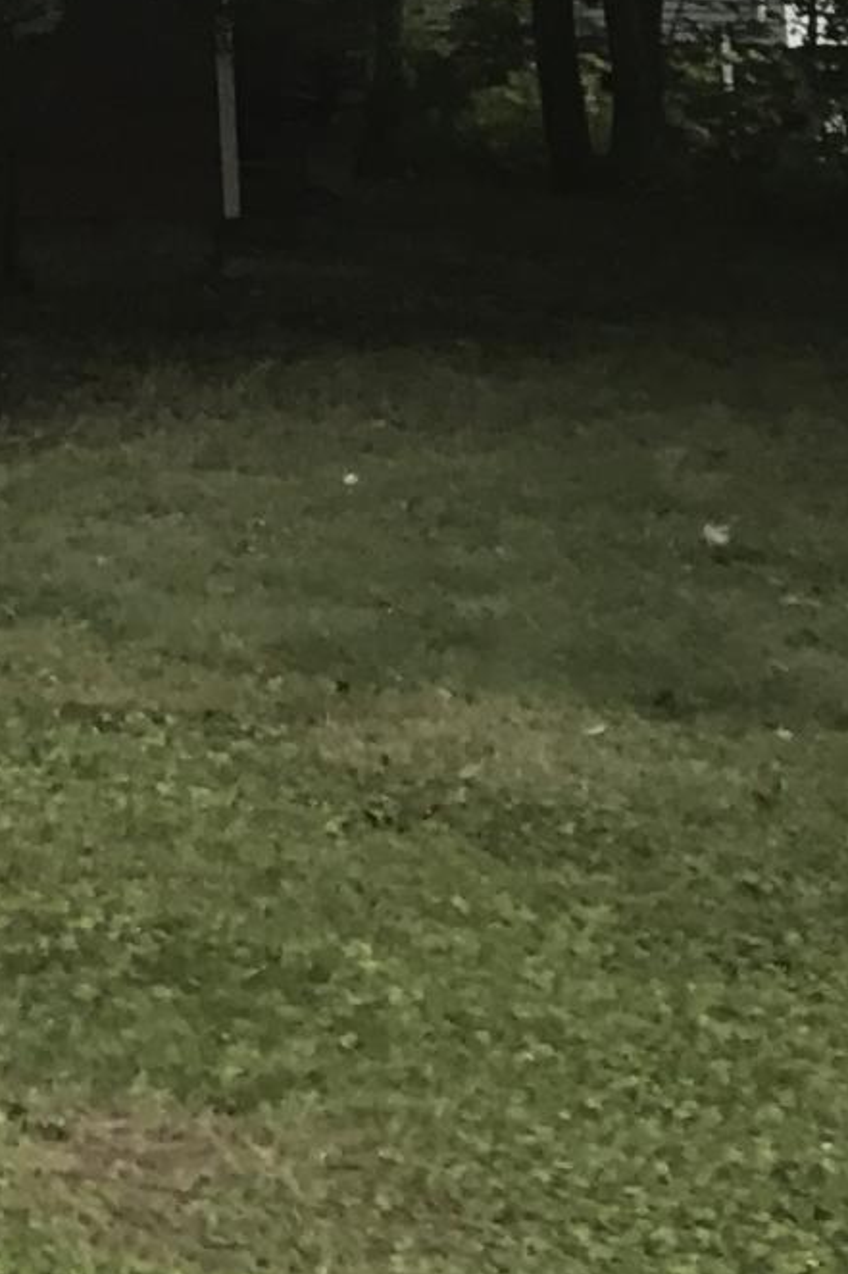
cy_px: -448
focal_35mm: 132
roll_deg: -0.3
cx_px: -1619
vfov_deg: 14.8
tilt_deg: +7.3
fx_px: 4666
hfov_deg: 8.7
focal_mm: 3.99
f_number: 1.8
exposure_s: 1/40
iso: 20
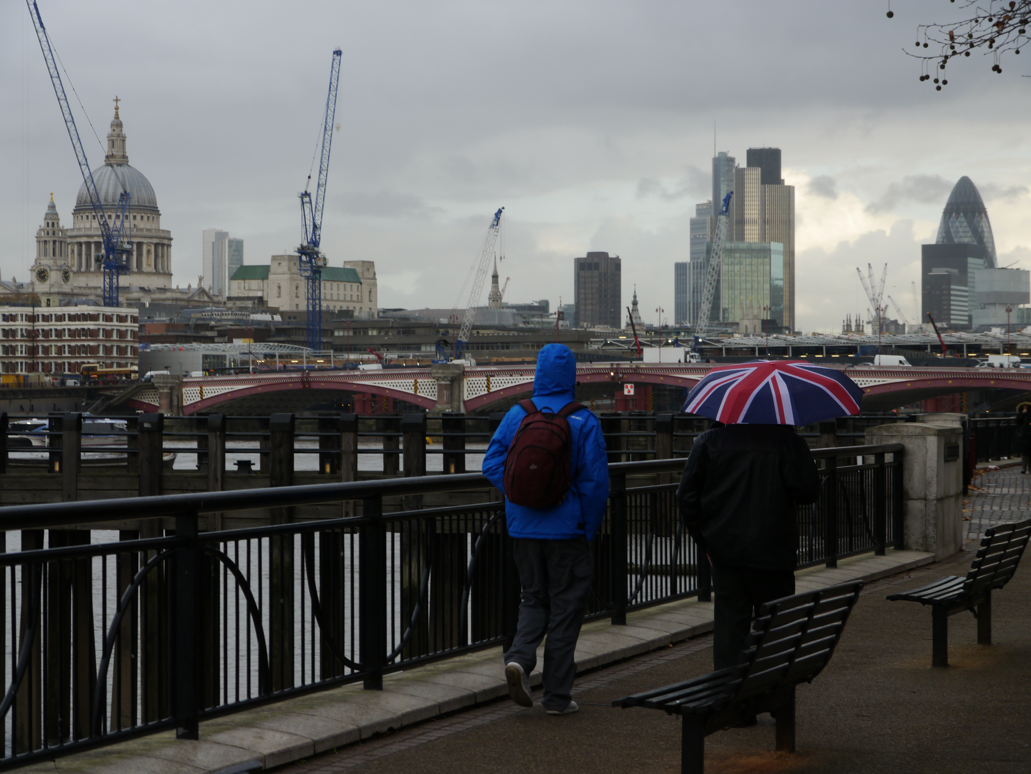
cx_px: 516
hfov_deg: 23.8
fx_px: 2443
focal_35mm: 82
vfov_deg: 18.0
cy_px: 387
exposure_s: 1/125
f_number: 5.3
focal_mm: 41
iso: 160
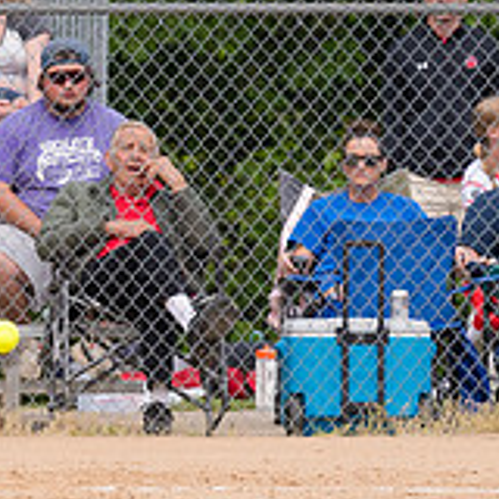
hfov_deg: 1.9
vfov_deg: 1.9
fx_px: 15086
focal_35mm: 925
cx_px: -237
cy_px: 190
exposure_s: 1/1600
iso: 320
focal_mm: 200
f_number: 5.6
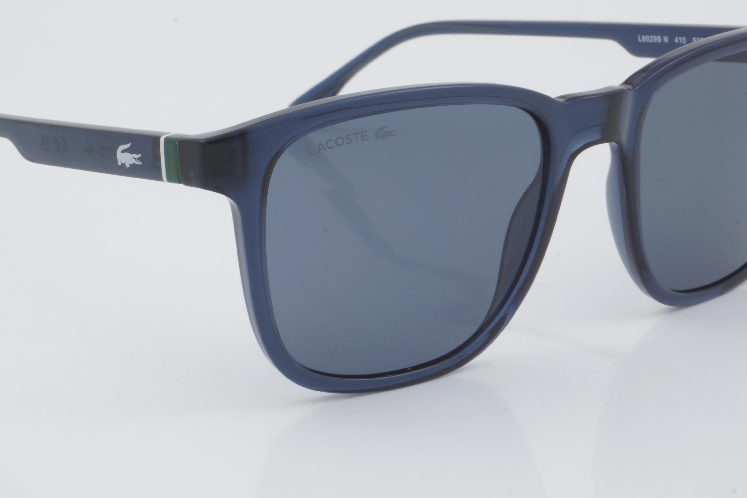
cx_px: 356
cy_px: 205
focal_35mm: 99
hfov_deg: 20.6
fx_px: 2054
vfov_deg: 13.8
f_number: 32
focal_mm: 50
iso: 100
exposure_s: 1/3
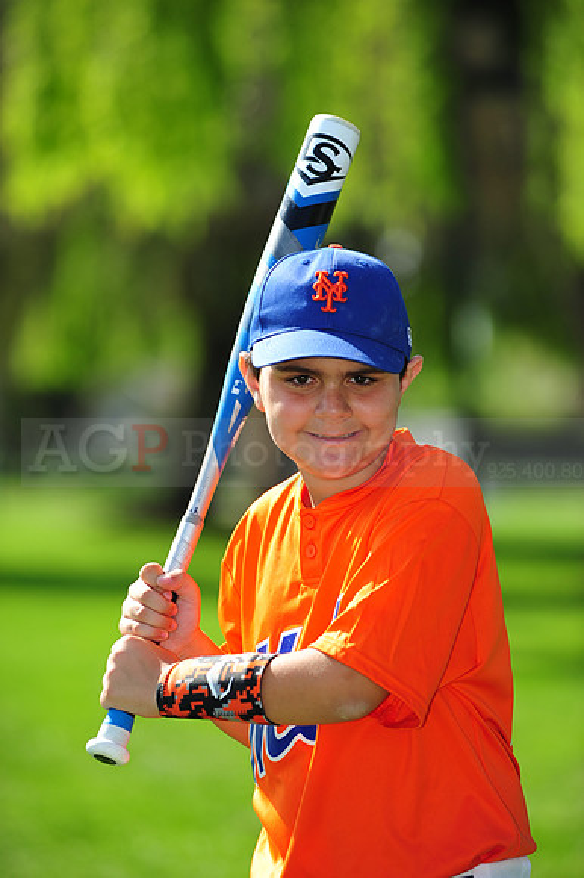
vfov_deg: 10.3
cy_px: 439
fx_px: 4872
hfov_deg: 6.9
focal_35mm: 200
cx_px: 292
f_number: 4.5
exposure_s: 1/800
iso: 200
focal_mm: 200
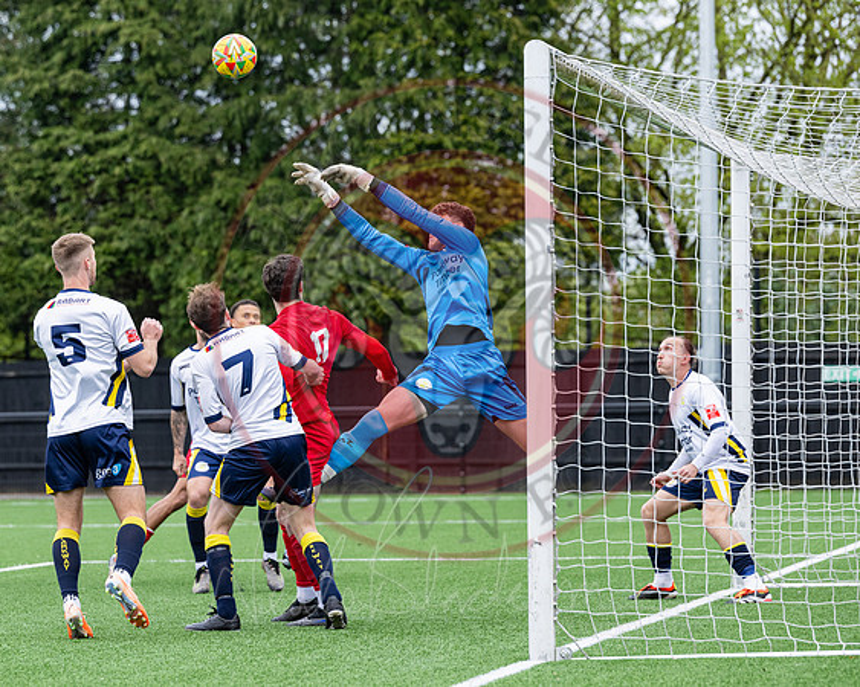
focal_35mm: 173
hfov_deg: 11.2
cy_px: 331
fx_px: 4392
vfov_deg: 8.9
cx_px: 278
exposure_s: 1/2000
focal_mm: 135
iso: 500
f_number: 4
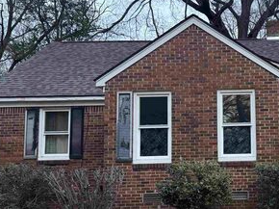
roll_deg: +0.8
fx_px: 427
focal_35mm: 53
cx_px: 247
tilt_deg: +6.3
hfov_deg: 34.3
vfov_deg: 27.4
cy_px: 128
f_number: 1.78
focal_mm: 6.76
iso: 400
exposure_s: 1/60
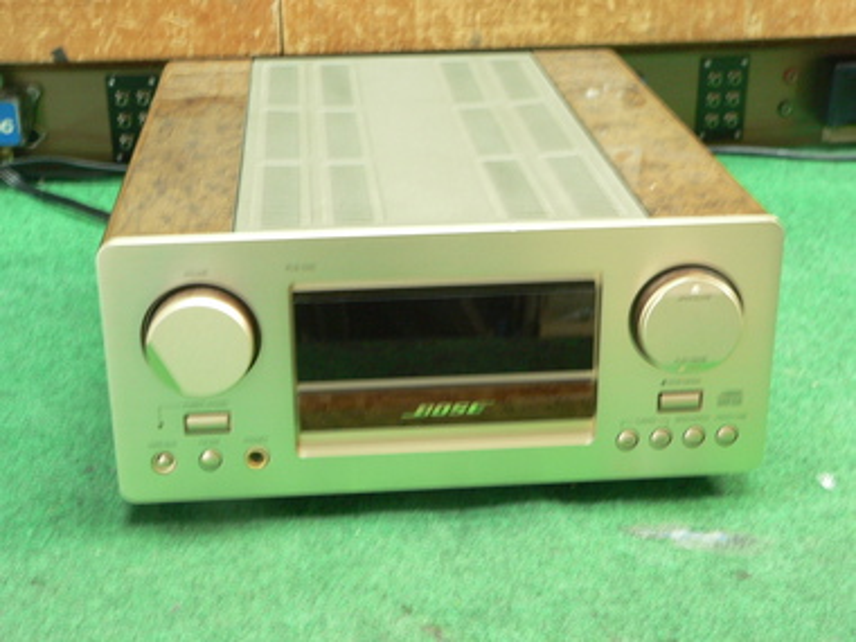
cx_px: 428
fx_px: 1360
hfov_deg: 34.9
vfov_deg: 26.6
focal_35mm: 55
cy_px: 321
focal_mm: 9.2
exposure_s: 1/4
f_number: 2.8
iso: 200
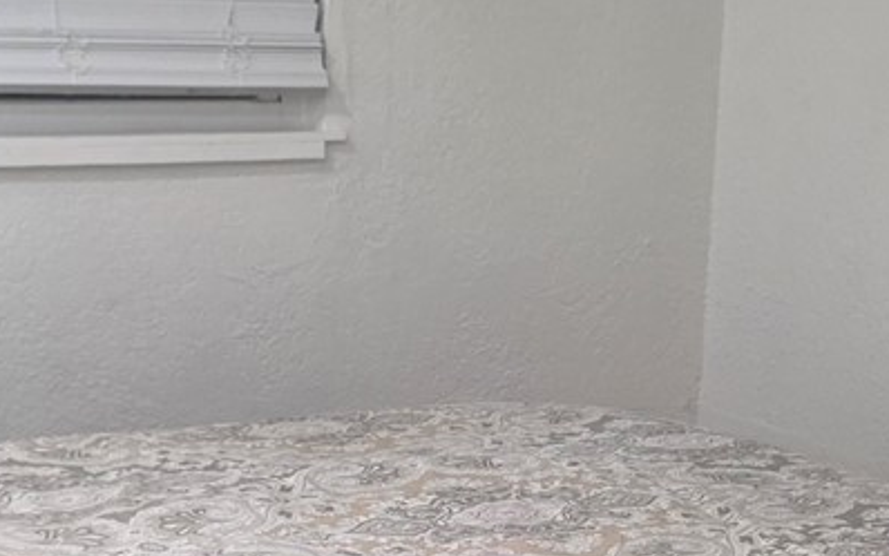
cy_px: 641
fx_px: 2375
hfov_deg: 21.2
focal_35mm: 98
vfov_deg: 13.1
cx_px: 436
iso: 160
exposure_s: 1/120
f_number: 1.7
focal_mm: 6.3
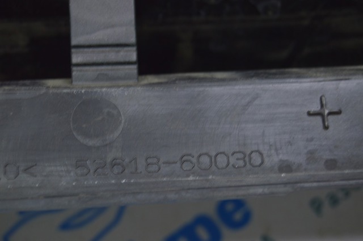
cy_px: 120
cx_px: 182
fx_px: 831
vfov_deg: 16.5
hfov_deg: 24.6
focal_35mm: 82
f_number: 5.6
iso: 400
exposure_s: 1/20
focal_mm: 55
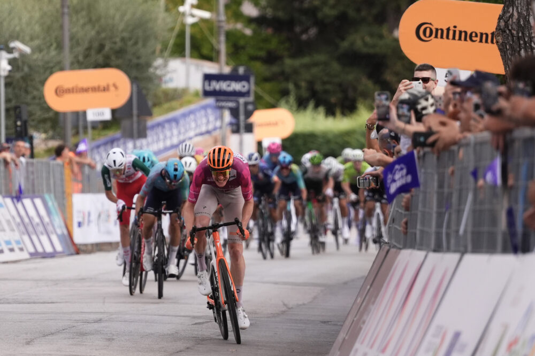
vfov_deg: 5.6
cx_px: 268
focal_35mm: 245
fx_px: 3640
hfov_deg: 8.4
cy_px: 178
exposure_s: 1/3200
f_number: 4
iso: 1000
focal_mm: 245
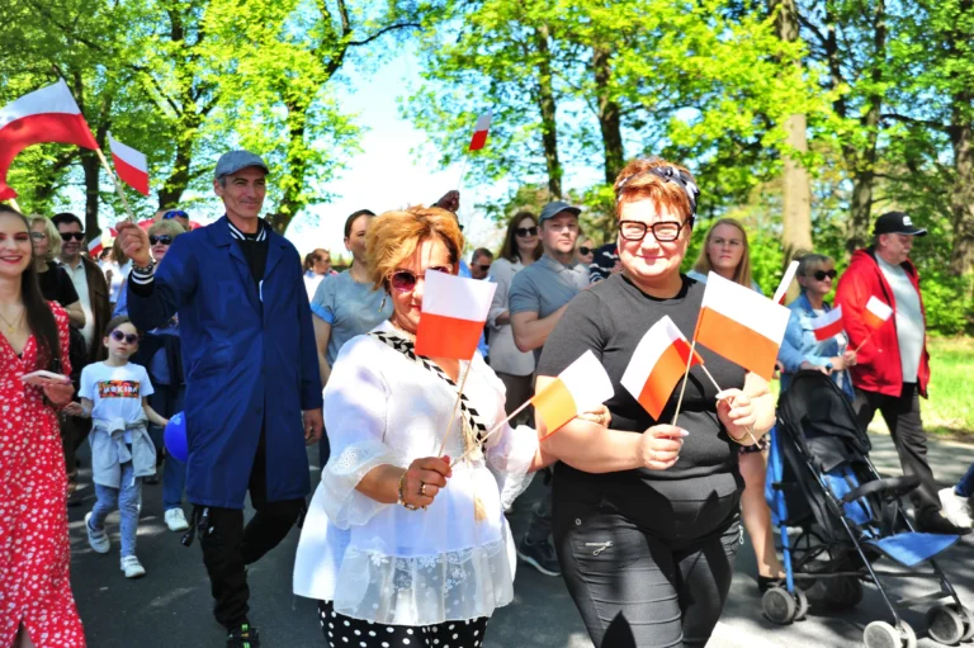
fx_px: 1027
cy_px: 324
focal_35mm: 38
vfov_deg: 35.0
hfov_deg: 50.7
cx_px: 487
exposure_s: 1/400
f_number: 4
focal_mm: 38
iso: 250
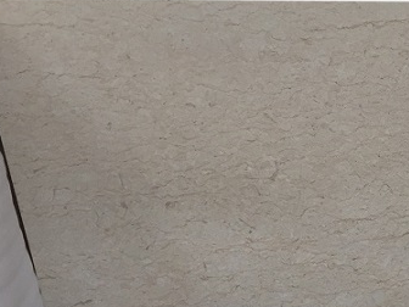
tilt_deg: -33.5
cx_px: 422
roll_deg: -2.4
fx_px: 815
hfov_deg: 26.4
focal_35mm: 69
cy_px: 320
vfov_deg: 20.5
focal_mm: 4.15
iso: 40
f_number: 2.2
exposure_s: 1/100
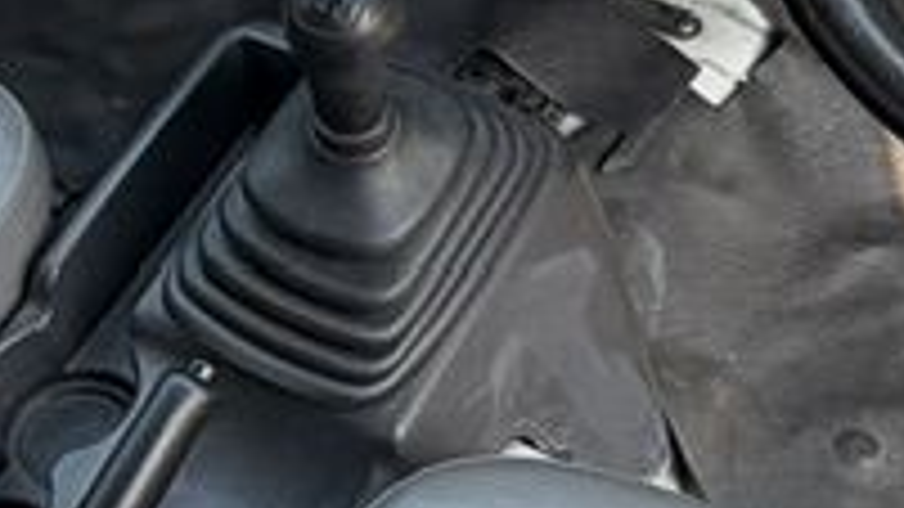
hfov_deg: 22.0
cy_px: 382
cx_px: 351
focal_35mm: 97
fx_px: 2325
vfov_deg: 12.4
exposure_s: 1/121
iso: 50
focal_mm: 2.22
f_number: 2.2
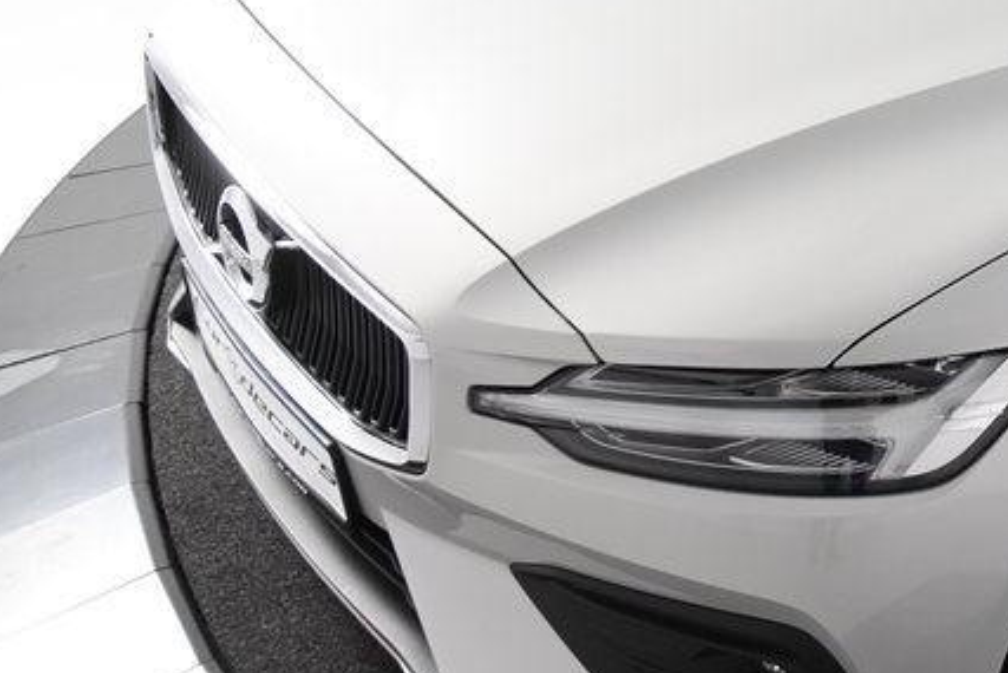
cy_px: 171
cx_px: 1192
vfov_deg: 18.8
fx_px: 2017
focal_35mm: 72
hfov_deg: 25.4
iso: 1600
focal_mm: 20
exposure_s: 1/60
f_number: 4
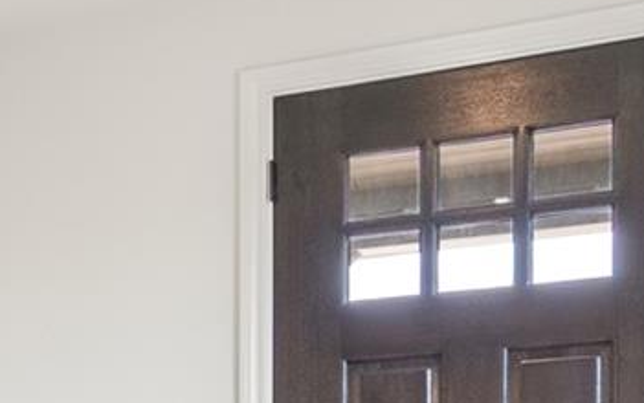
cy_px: 608
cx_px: -503
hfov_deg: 17.1
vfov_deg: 12.3
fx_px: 1774
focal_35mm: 101
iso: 400
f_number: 8
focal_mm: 17
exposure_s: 1/10
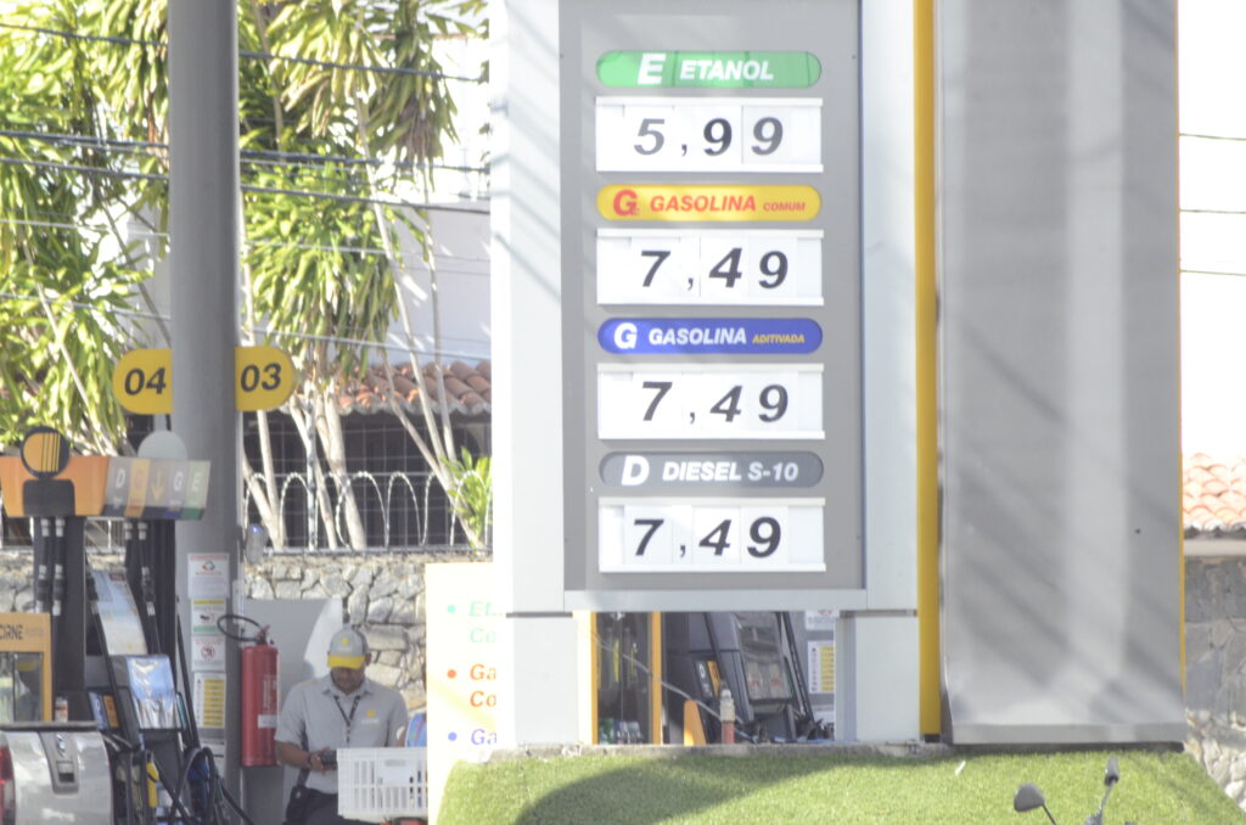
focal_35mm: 450
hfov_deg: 4.6
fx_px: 15541
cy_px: 412
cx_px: 623
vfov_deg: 3.0
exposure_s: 1/250
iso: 1600
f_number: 13
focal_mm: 300
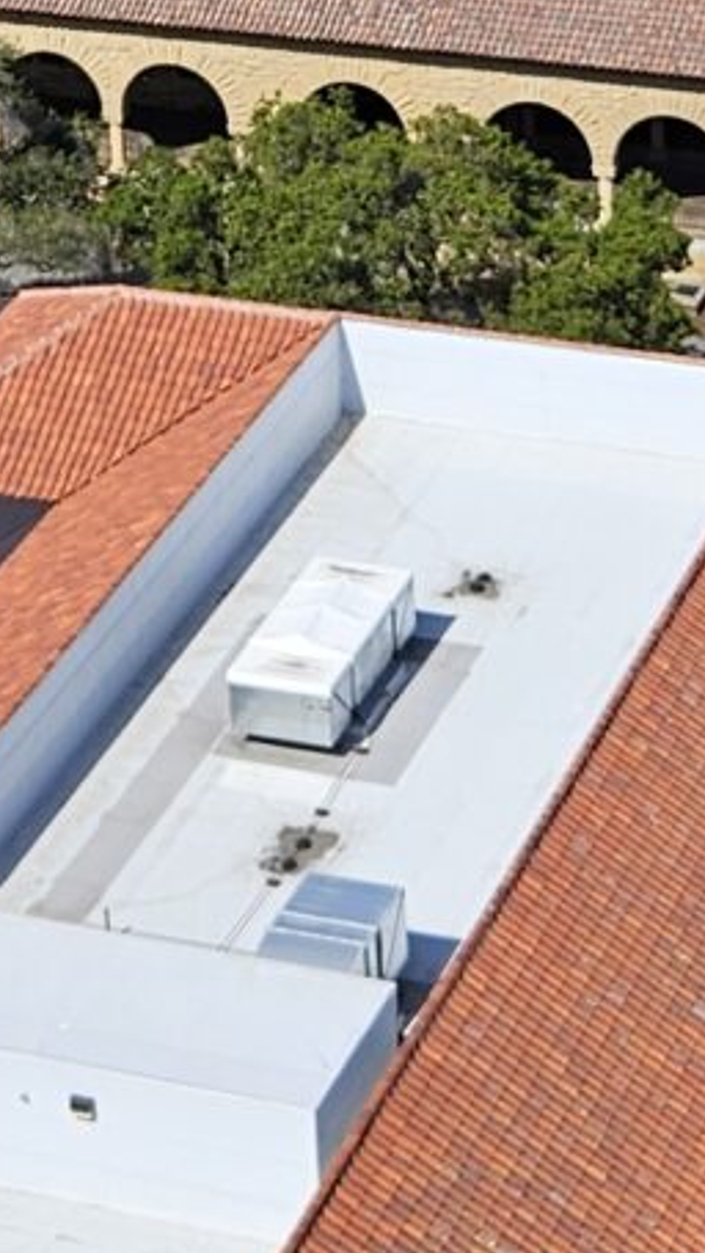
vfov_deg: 14.3
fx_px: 4685
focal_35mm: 141
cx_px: 143
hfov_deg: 8.6
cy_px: -606
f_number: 1.8
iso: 25
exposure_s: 1/2259
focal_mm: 5.4
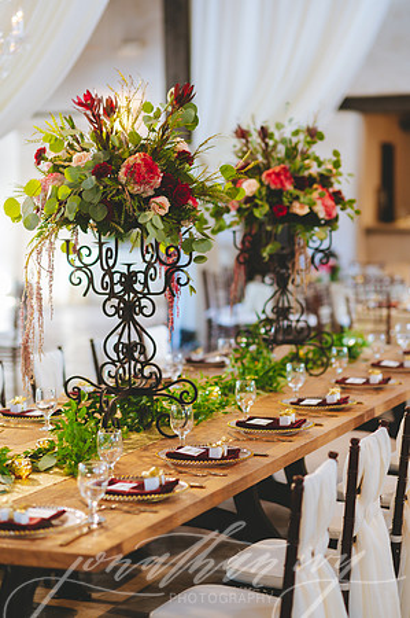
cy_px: 309
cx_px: 205
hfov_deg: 16.0
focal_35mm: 85
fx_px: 1455
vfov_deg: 23.9
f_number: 2
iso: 640
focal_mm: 85
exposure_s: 1/80
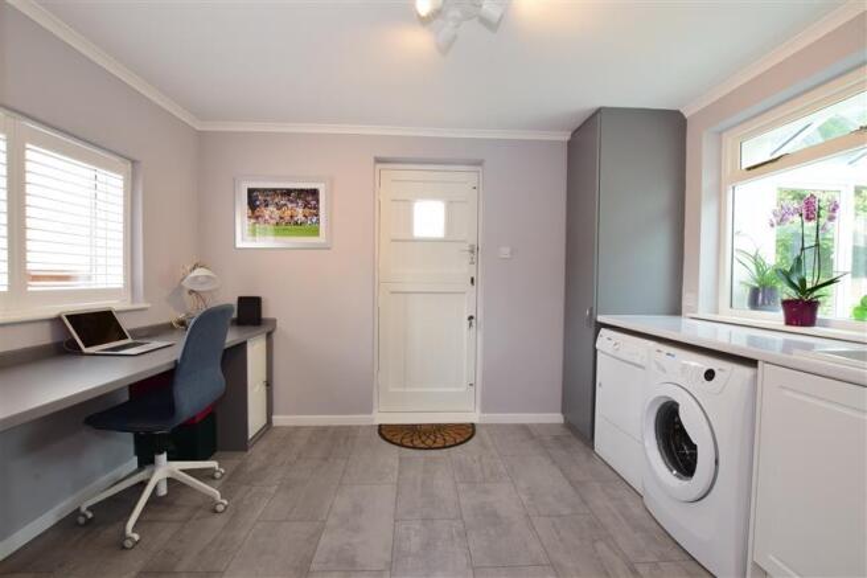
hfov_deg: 100.4
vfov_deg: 77.3
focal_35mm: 15
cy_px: 289
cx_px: 434
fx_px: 361
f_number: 18
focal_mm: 10
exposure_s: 1/6
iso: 500
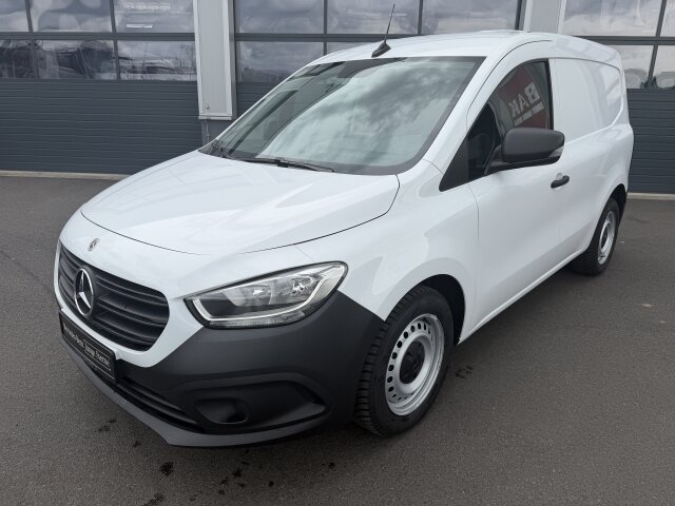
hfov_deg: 71.6
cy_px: 253
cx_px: 338
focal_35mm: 24
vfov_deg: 56.8
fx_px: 468
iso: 80
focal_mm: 6.76
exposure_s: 1/3279
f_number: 1.78
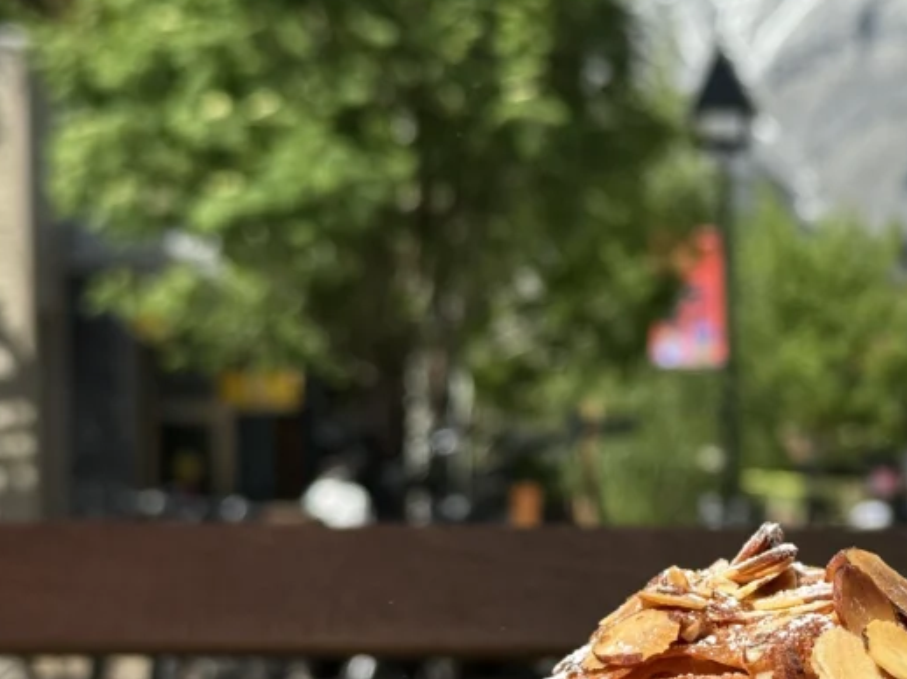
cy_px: 548
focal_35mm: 89
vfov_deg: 16.5
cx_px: 772
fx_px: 2331
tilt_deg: -0.1
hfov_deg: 21.6
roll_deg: +1.0
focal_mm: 6.76
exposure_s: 1/4049
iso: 64
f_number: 1.78
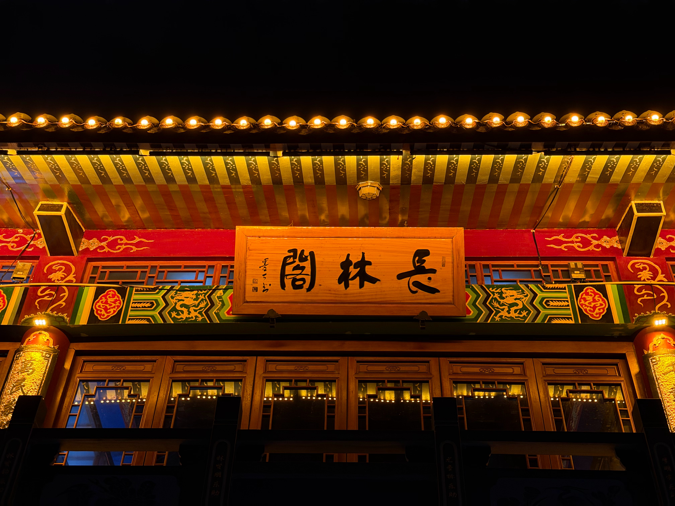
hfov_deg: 39.7
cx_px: 338
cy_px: 253
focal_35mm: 48
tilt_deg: +47.1
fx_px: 936
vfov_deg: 30.3
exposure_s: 1/33
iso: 400
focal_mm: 6.76
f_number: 1.78
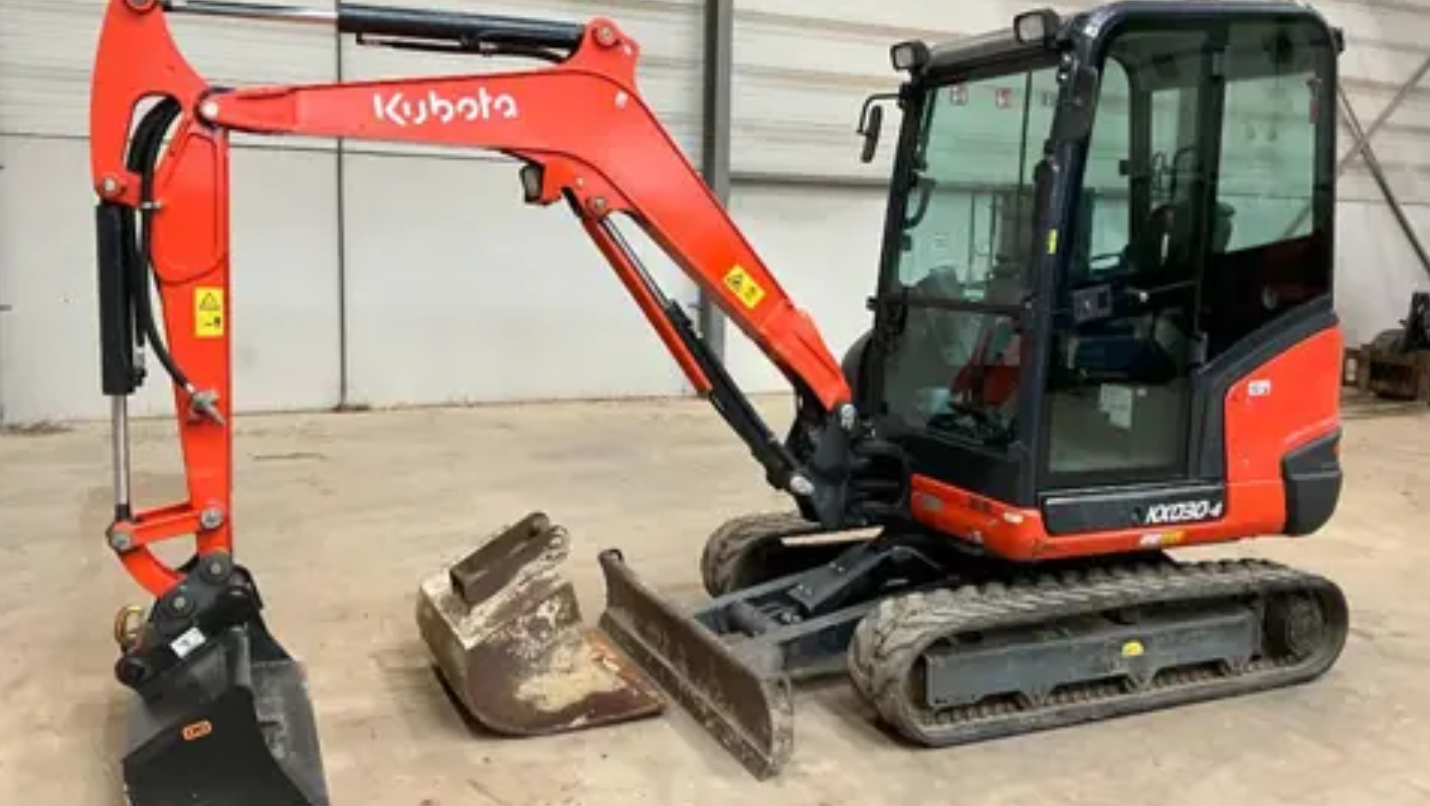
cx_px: 718
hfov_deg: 61.0
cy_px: 377
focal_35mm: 32
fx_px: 1214
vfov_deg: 36.7
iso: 160
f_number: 1.8
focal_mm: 3
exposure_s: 1/60
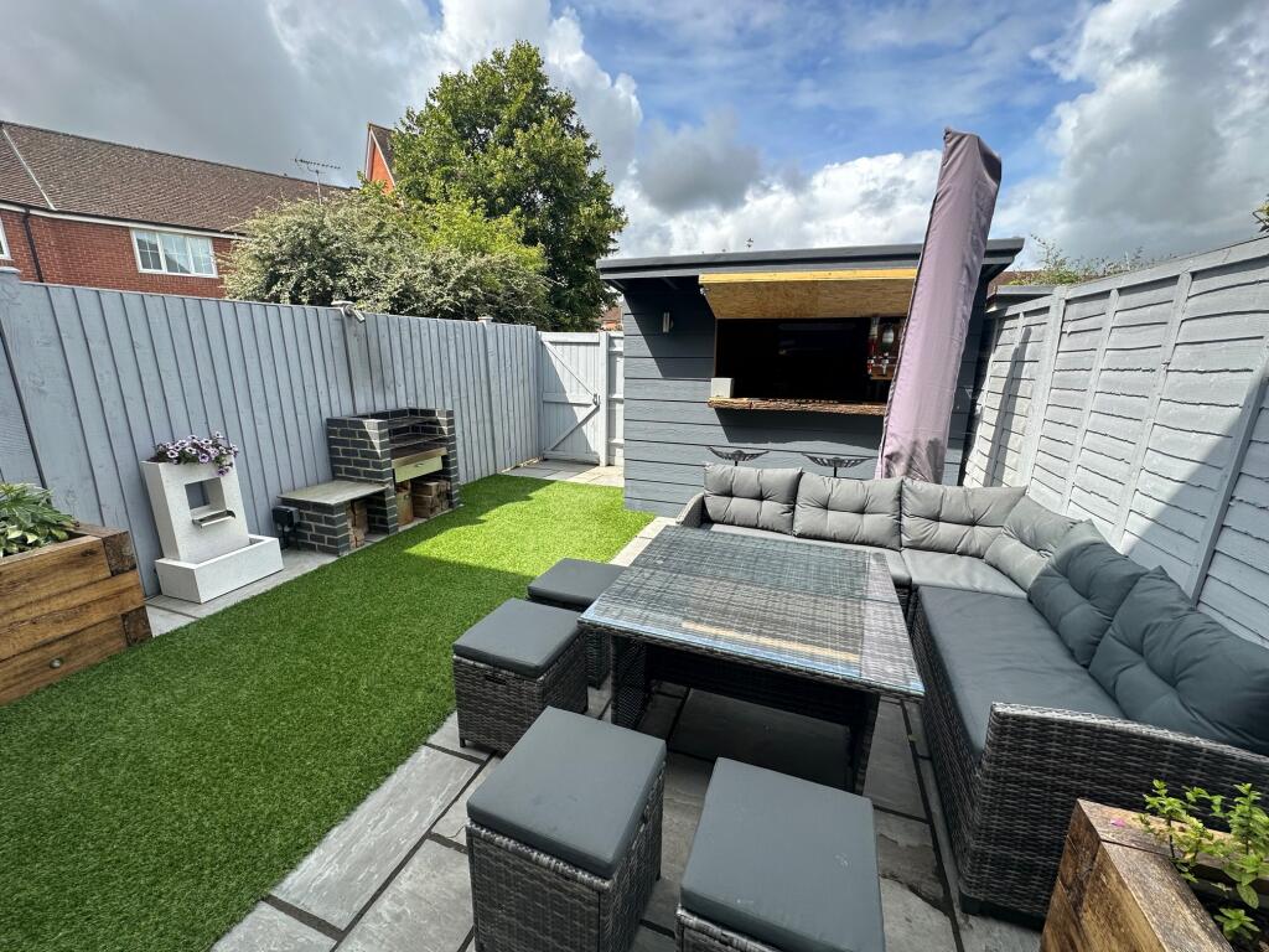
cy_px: 476
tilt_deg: -14.3
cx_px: 634
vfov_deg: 85.7
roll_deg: -0.6
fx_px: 513
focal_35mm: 14
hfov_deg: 102.1
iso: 40
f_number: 2.2
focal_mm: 2.22
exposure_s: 1/932
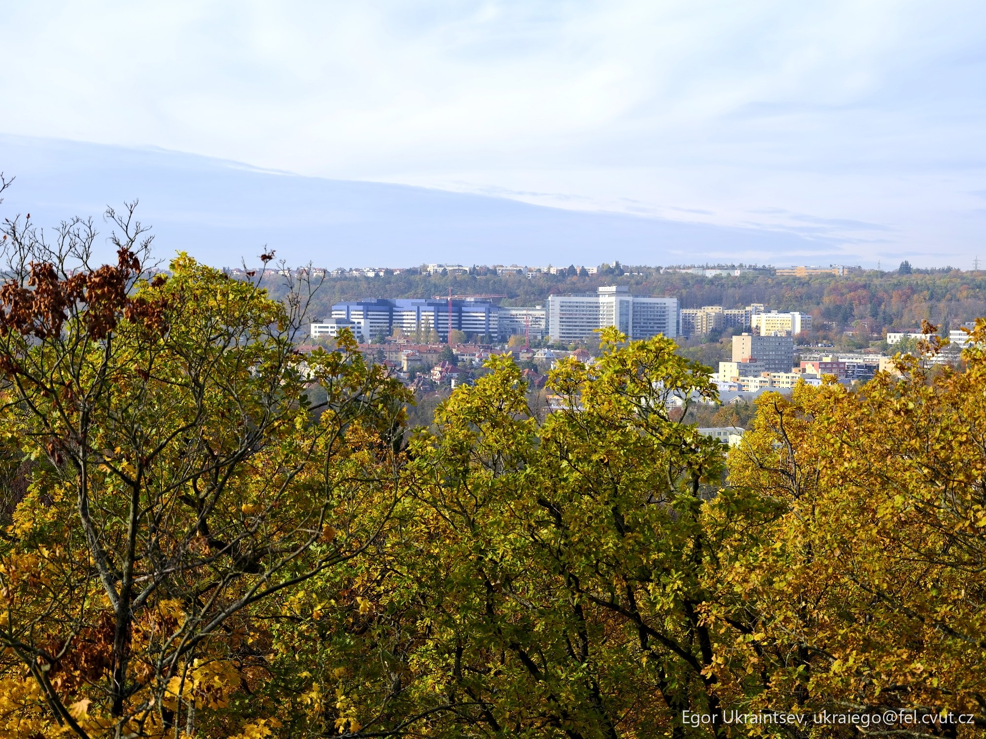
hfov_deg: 34.9
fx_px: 1567
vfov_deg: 26.6
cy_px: 370
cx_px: 493
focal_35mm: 55
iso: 100
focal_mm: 70
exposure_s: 1/110
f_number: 8
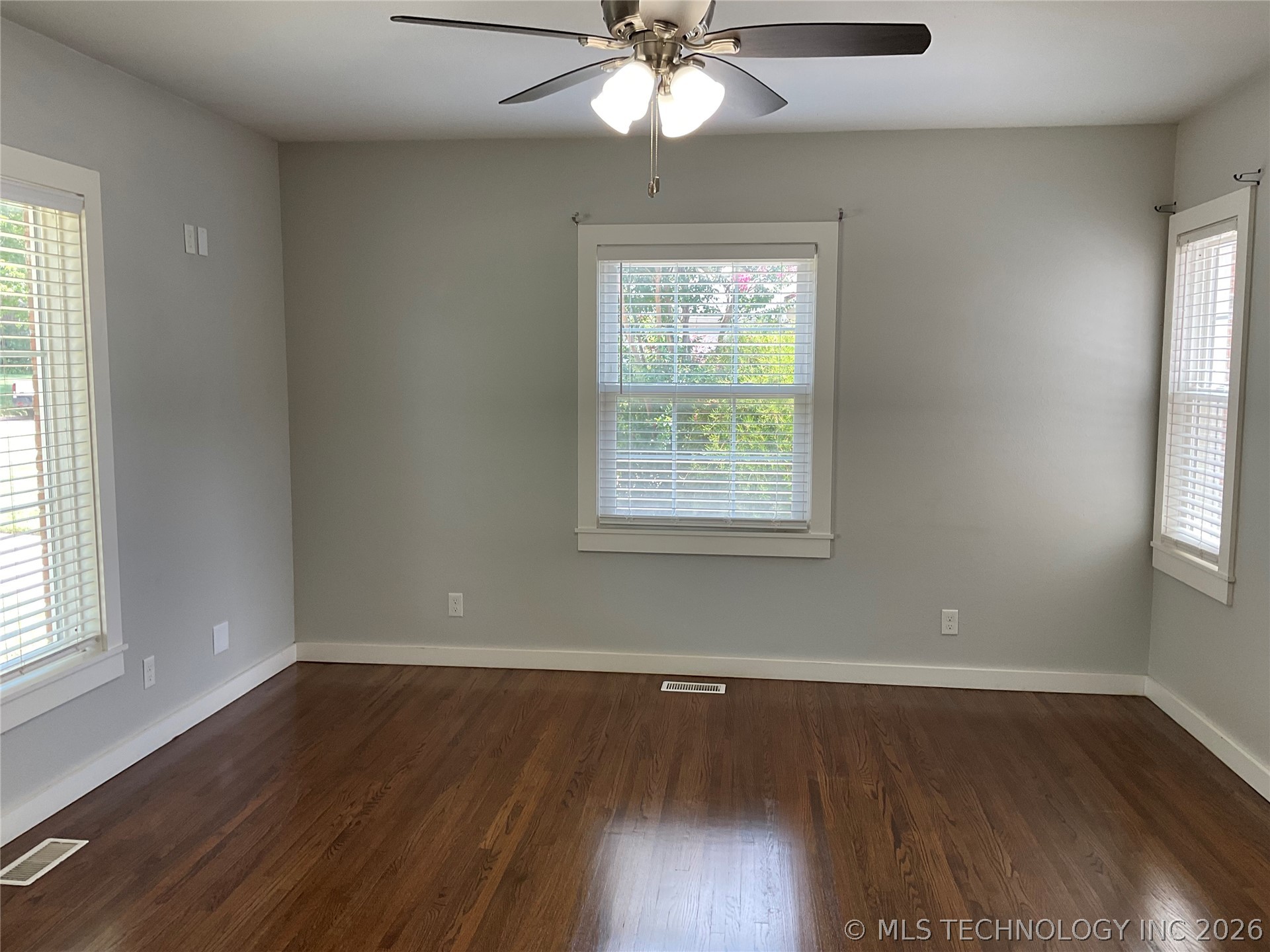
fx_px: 1064
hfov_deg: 61.7
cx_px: 635
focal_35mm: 29
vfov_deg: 48.2
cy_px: 476
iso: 32
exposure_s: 1/60
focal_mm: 3
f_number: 1.8
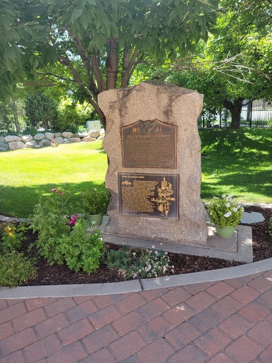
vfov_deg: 67.3
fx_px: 272
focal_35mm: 26
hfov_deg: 53.1
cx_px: 136
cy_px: 182
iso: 40
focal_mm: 5.4
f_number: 1.8
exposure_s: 1/261
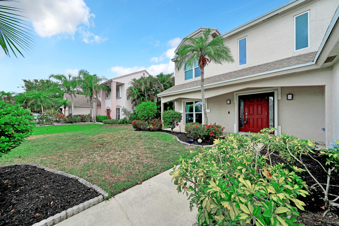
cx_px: 170
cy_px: 113
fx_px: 113
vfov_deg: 90.0
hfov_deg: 112.6
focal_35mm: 12
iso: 100
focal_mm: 12
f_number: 19
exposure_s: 1/250
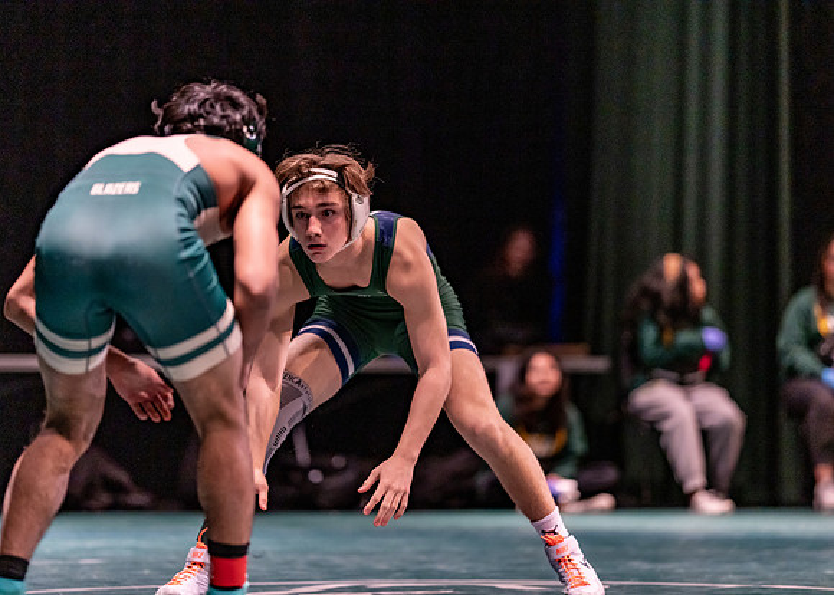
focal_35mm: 141
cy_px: 298
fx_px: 3350
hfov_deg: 14.2
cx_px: 417
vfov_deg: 10.2
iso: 2000
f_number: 1.8
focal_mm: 135
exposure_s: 1/800
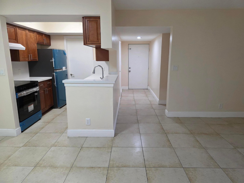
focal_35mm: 23
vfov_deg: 58.9
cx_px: 122
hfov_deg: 73.9
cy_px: 92
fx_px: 162
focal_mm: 6.3
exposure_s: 1/120
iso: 320
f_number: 1.7
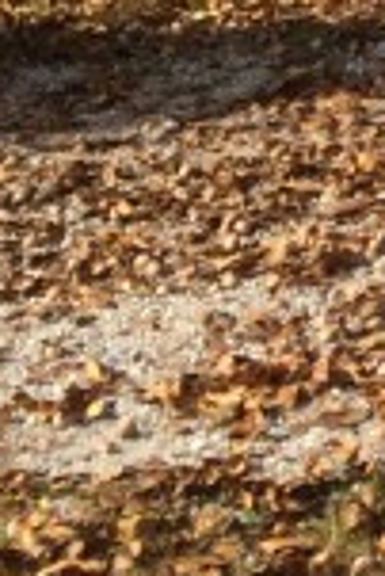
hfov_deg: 5.8
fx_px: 3265
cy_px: -492
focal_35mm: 204
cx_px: 1536
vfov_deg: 9.5
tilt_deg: -6.3
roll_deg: -1.2
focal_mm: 4.15
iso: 32
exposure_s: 1/1709
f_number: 2.2
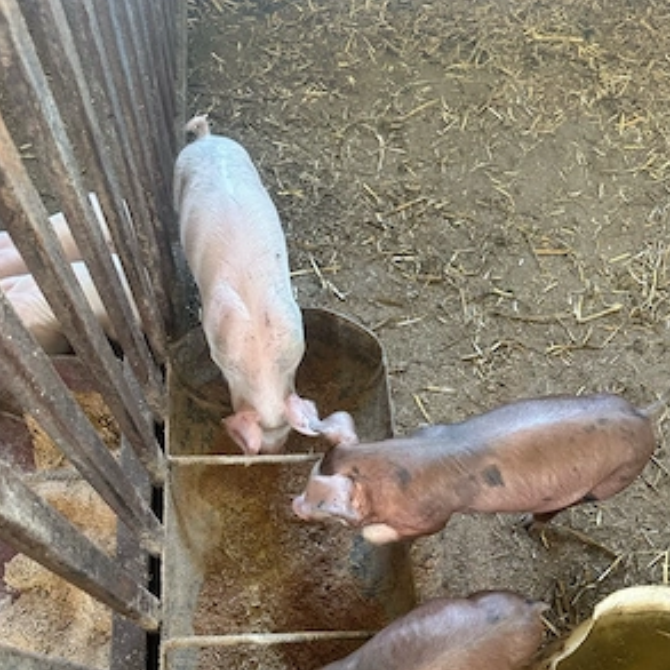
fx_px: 635
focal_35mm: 29
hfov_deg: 55.6
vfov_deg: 54.4
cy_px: 450
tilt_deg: -68.1
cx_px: 336
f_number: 1.78
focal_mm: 6.86
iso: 320
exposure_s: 1/60
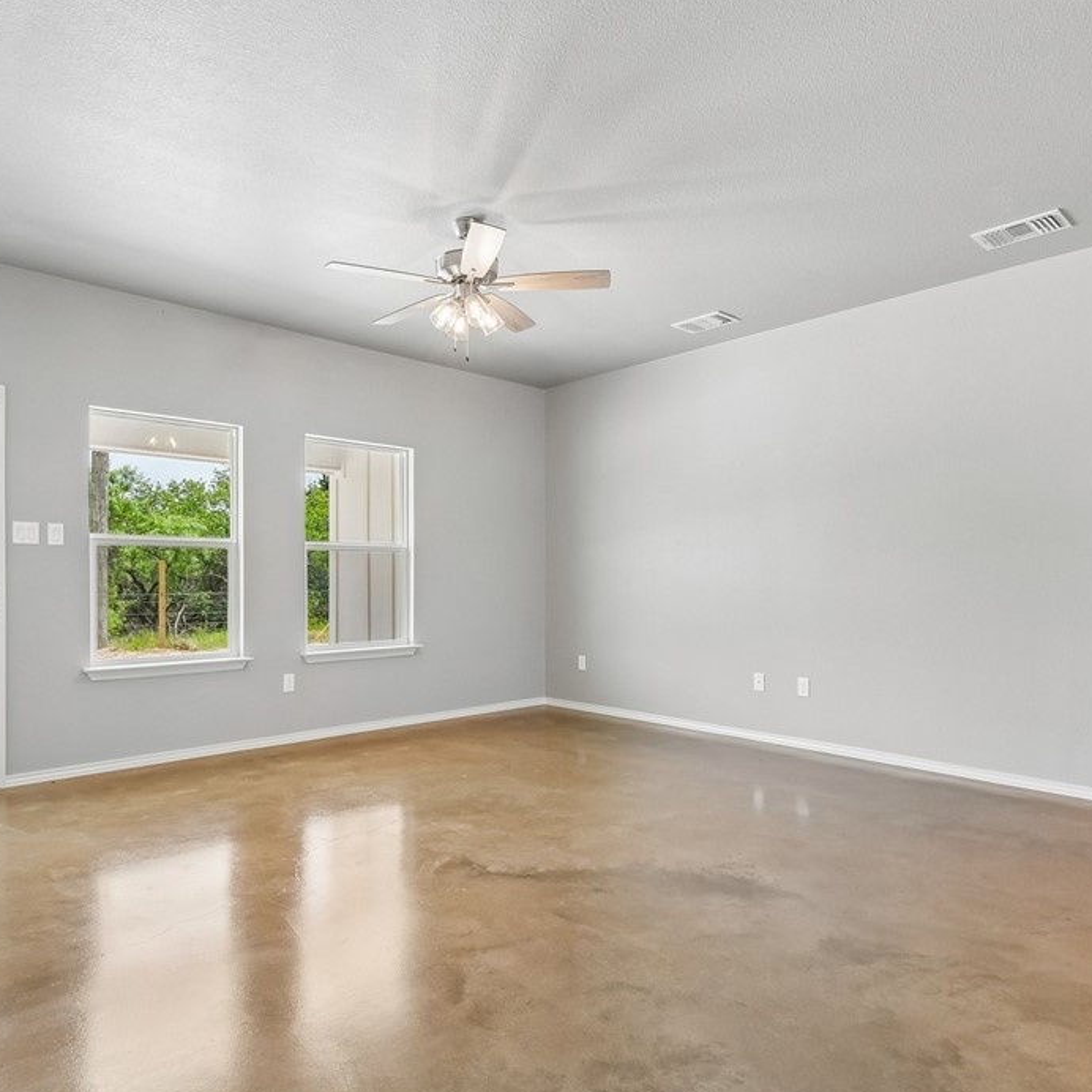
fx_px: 714
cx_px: 505
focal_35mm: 20
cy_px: 561
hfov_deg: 74.7
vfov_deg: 74.8
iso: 400
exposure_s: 1/60
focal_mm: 10
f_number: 8
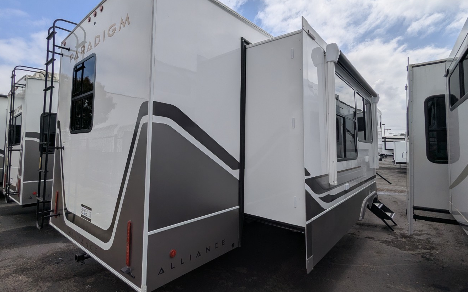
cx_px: 229
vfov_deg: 64.9
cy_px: 134
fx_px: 230
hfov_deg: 91.1
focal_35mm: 18
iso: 50
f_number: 2.2
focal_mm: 2.35
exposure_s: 1/3448
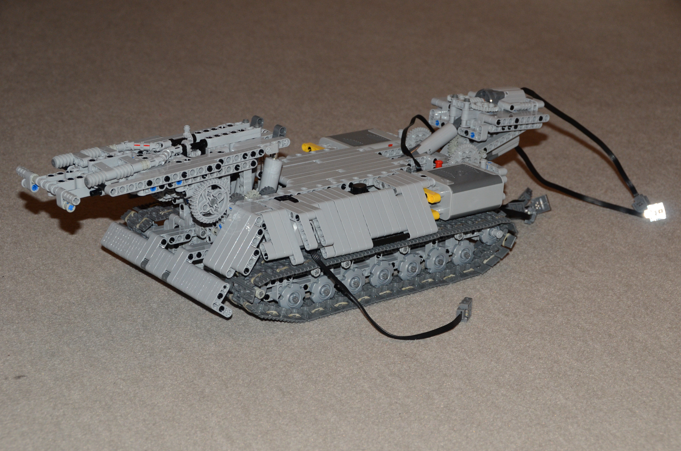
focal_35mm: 82
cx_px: 340
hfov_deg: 24.7
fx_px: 1557
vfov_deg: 16.5
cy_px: 226
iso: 800
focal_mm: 55
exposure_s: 1/60
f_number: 8
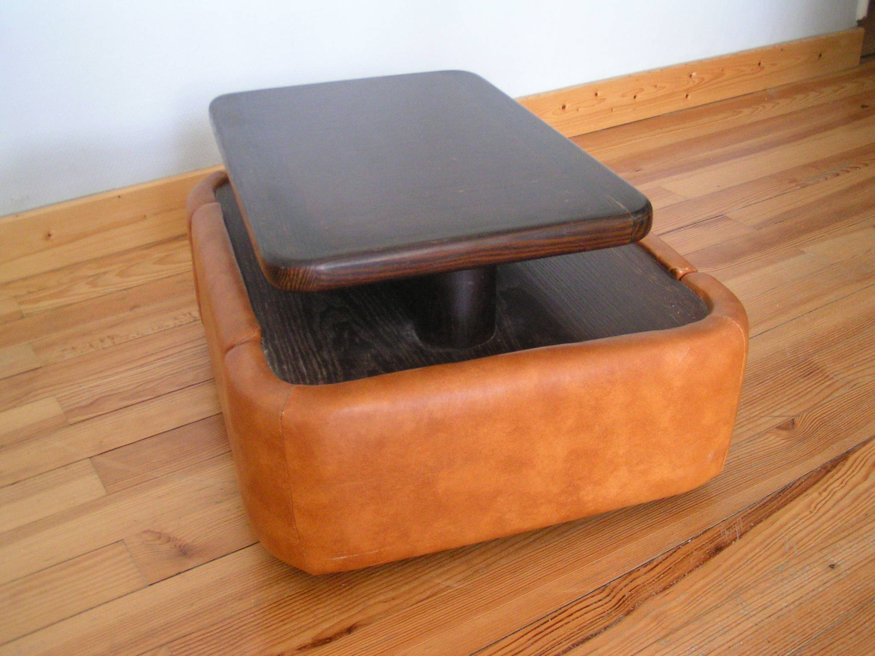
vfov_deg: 37.7
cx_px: 438
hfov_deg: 49.0
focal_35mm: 38
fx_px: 961
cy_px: 328
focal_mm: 5.8
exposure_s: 1/40
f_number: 2.8
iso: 200
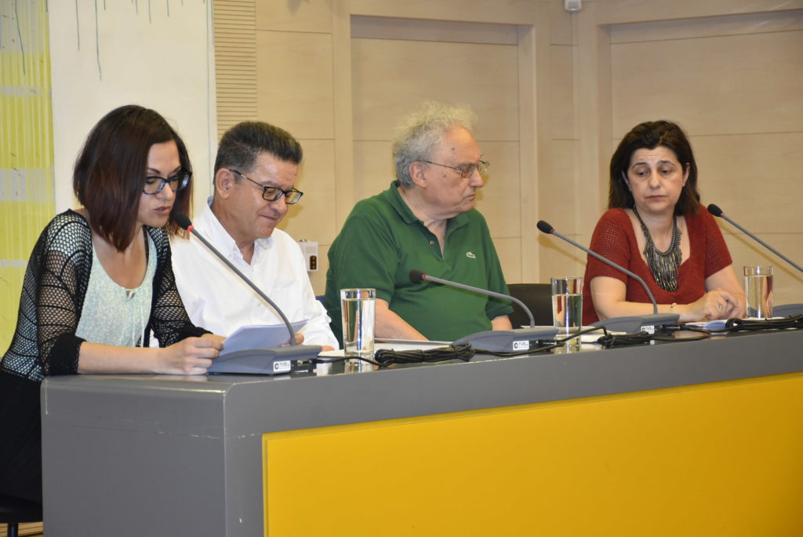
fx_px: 2343
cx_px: 402
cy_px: 268
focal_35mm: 105
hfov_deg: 19.4
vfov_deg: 13.1
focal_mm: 70
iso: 1600
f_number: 5.6
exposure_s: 1/80
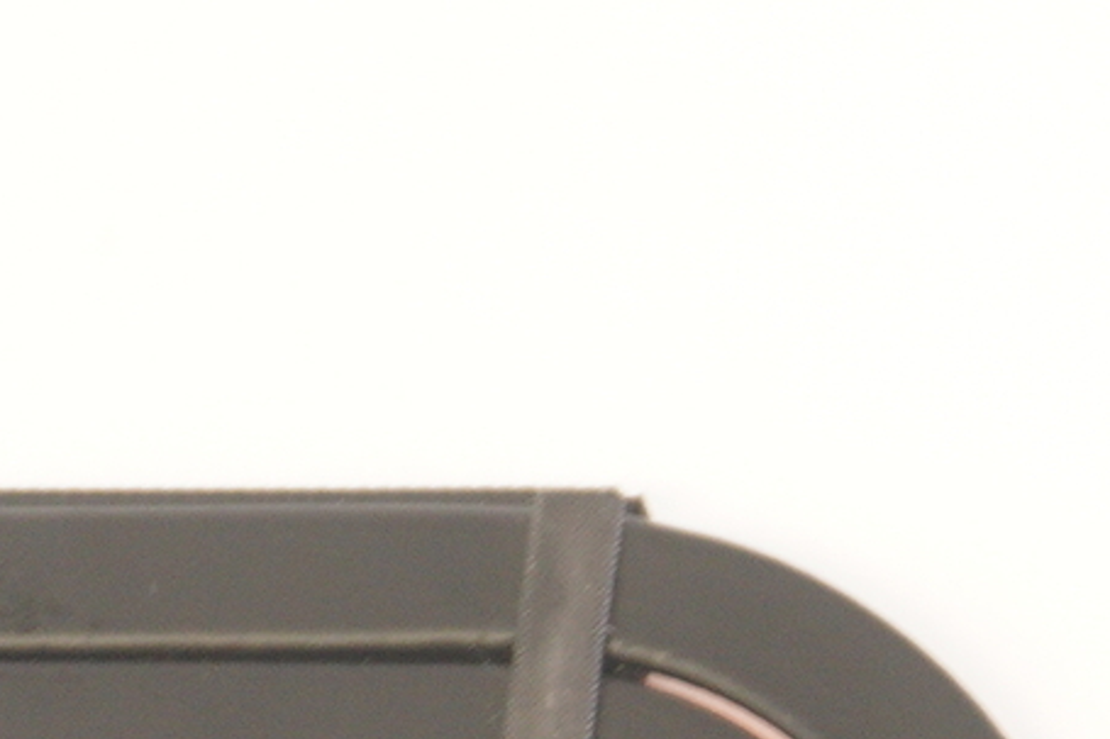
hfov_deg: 6.5
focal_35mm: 313
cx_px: 1803
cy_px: 1205
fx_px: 9647
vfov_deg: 4.4
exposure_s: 1/13
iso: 500
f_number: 5.6
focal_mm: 38
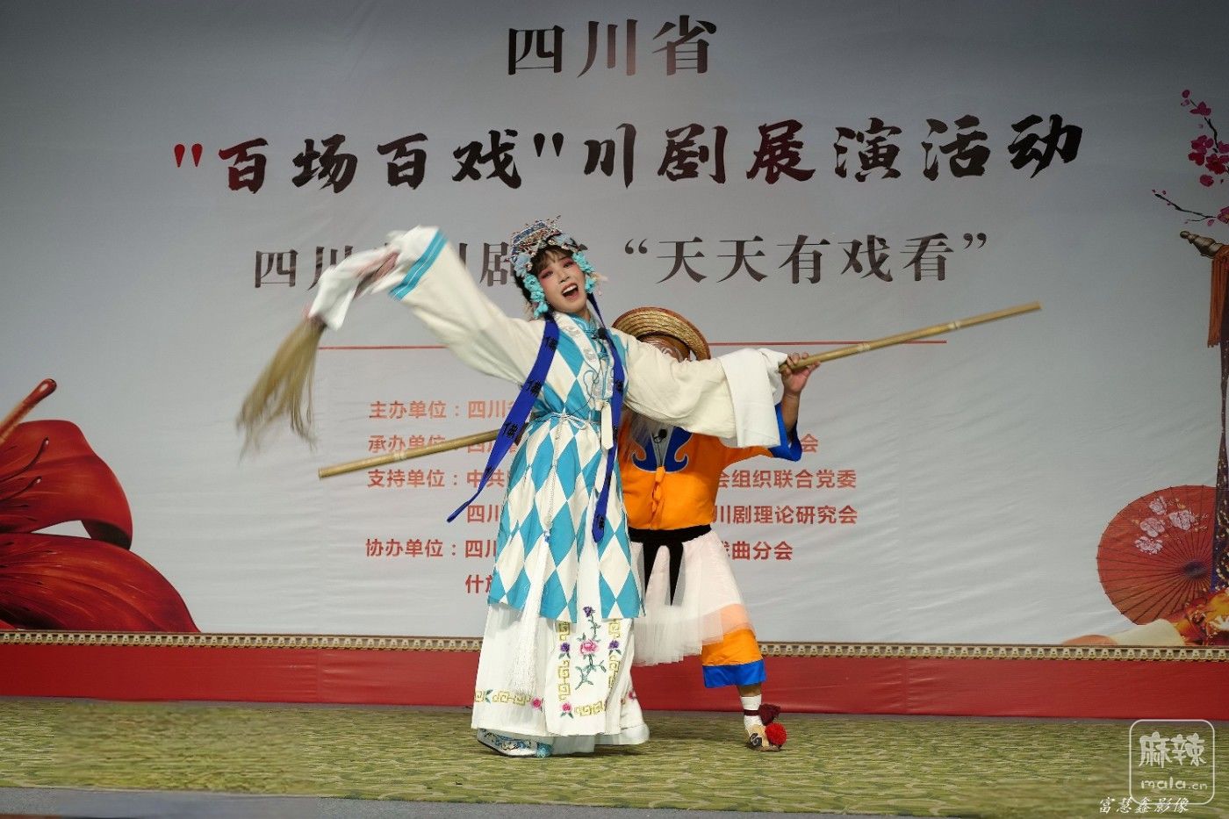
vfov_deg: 40.0
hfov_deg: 57.2
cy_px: 410
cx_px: 614
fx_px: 1126
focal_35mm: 33
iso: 320
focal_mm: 33
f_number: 4
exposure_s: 1/160
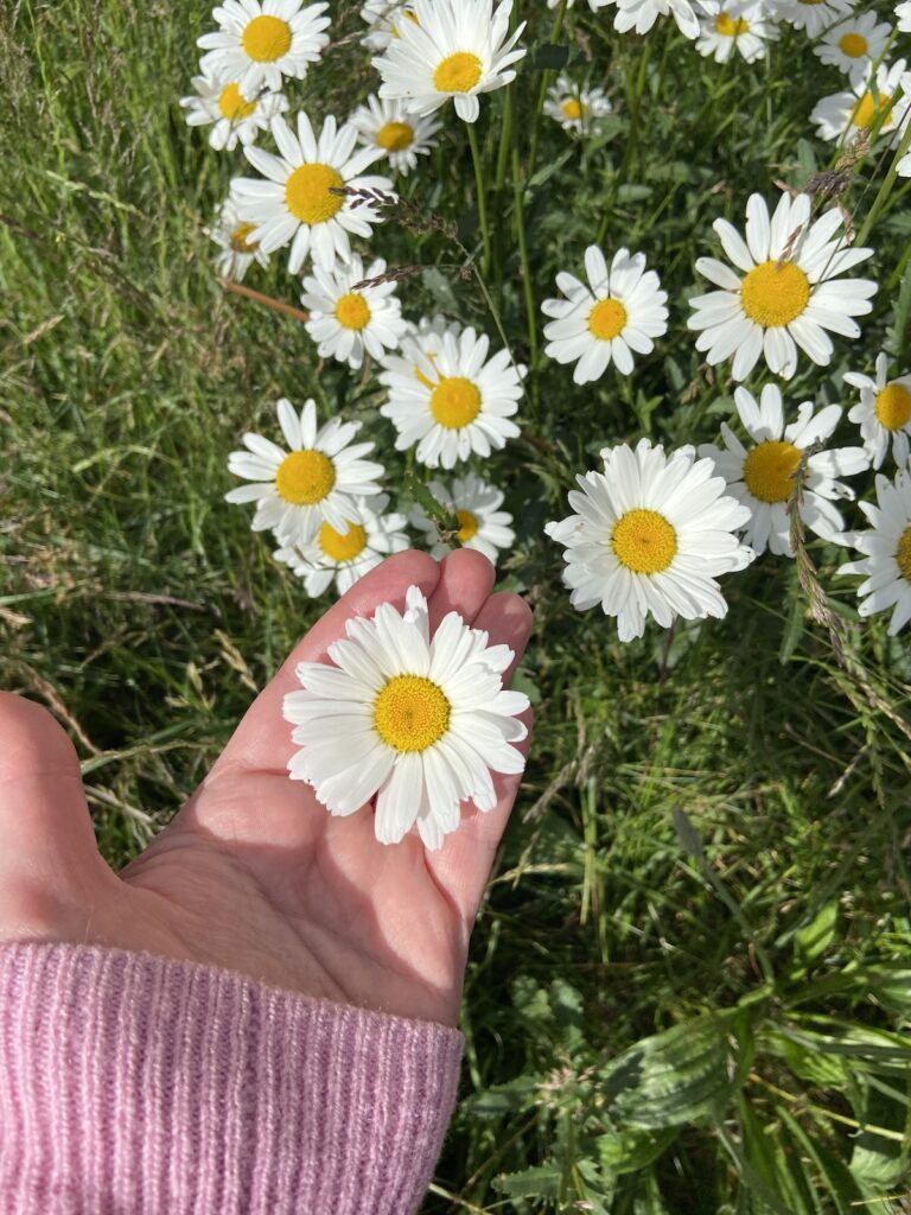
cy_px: 608
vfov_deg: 67.3
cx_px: 456
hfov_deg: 53.1
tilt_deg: -57.3
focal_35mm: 26
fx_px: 912
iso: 32
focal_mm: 4.25
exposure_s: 1/4808
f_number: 1.8
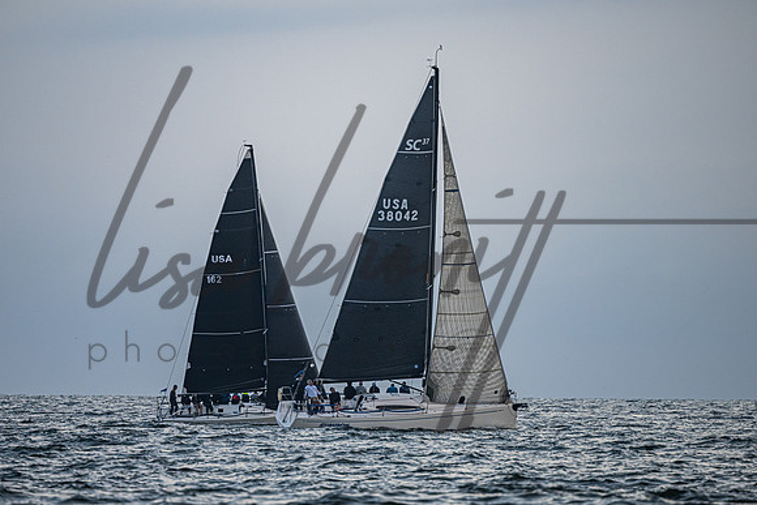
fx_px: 10788
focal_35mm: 513
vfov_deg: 2.7
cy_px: 211
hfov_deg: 4.0
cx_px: 355
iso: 400
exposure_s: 1/1600
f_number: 5.6
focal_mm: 400
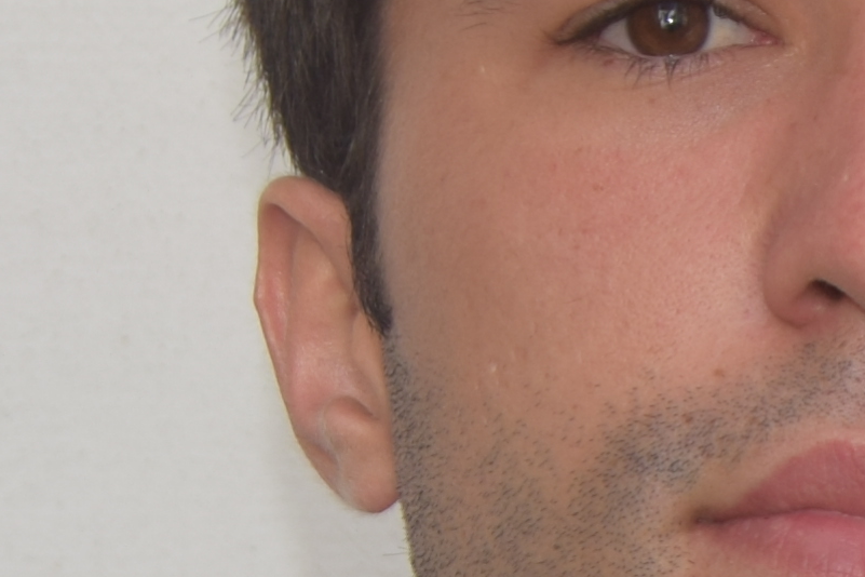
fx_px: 8097
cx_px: 1274
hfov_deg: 6.1
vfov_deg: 4.1
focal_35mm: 337
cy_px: 961
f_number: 5.6
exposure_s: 1/125
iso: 110
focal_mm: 30
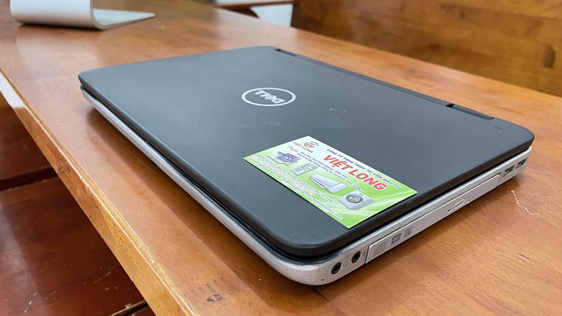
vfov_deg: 41.2
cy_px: 122
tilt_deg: -22.2
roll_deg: -2.9
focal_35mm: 28
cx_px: 285
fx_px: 417
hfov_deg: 67.9
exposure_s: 1/33
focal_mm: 5.1
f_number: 1.6
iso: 500
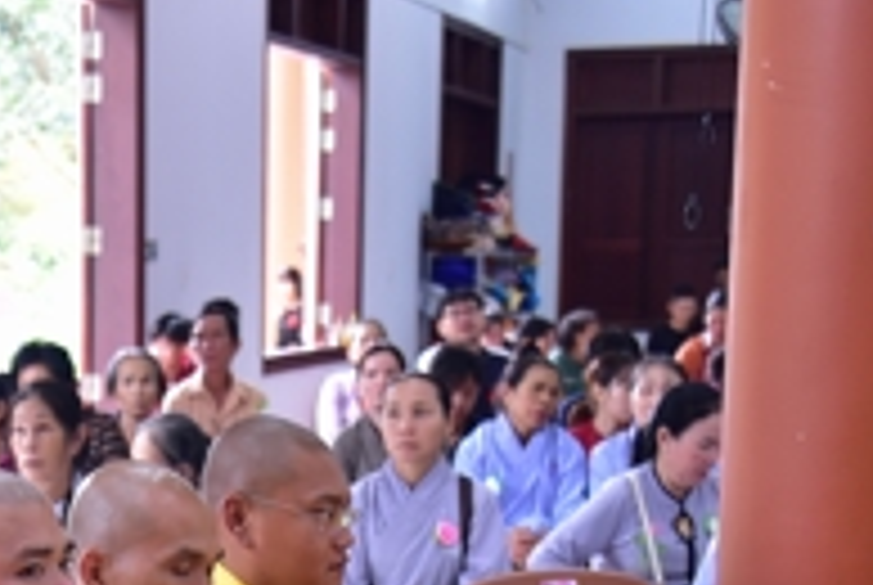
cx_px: 58
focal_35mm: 127
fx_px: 3084
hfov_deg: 15.9
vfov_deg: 10.4
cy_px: 918
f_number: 4
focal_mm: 38
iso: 500
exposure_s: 1/50
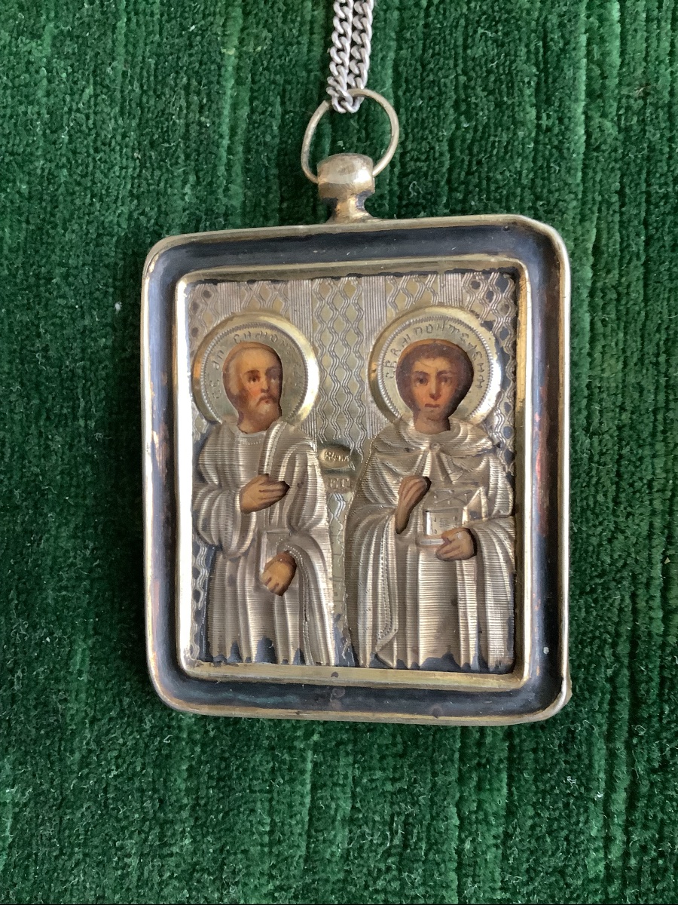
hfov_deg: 45.4
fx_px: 810
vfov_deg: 58.4
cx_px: 339
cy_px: 452
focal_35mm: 31
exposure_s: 1/30
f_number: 2.4
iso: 320
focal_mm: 3.3
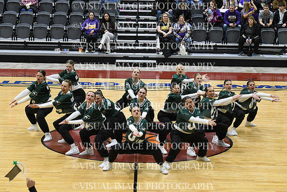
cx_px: 144
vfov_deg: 11.7
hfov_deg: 17.5
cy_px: 96
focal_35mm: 117
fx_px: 933
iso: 3200
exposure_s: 1/250
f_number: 4
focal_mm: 78
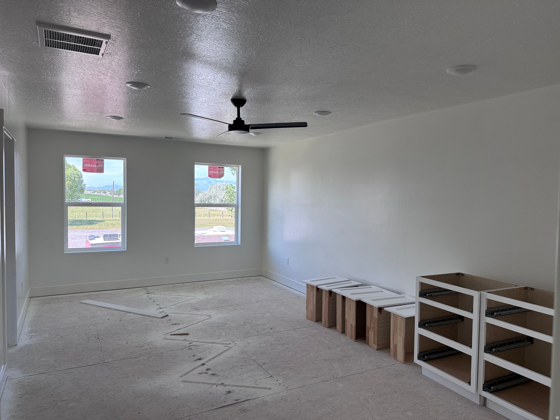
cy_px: 210
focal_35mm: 24
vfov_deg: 56.8
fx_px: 388
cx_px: 280
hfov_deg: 71.6
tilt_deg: -0.4
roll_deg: -1.0
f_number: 1.78
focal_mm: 6.76
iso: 64
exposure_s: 1/254
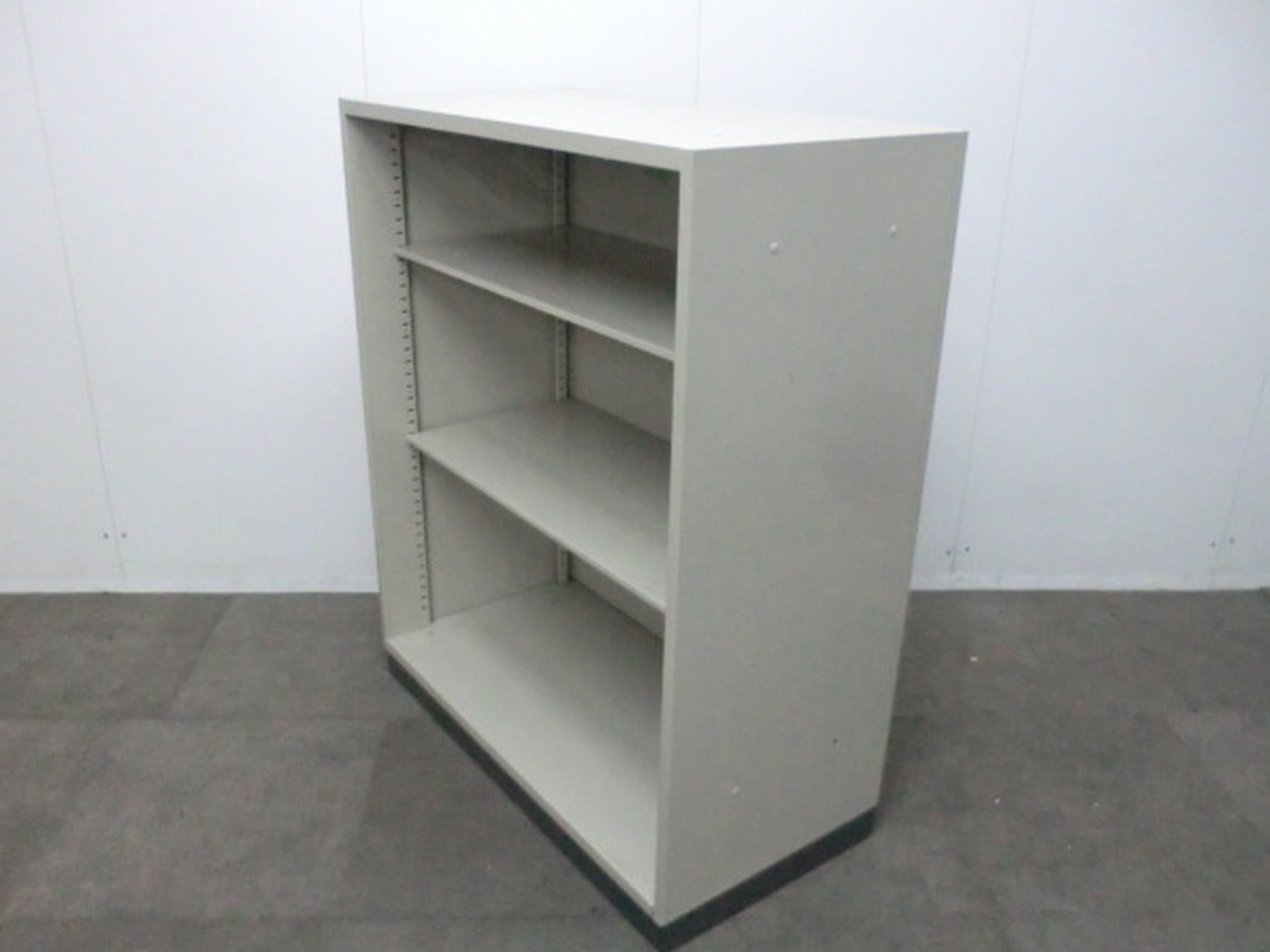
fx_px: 1064
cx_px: 607
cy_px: 477
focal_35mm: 29
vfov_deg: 48.2
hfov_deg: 61.6
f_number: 3.2
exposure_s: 1/60
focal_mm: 4.9
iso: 640
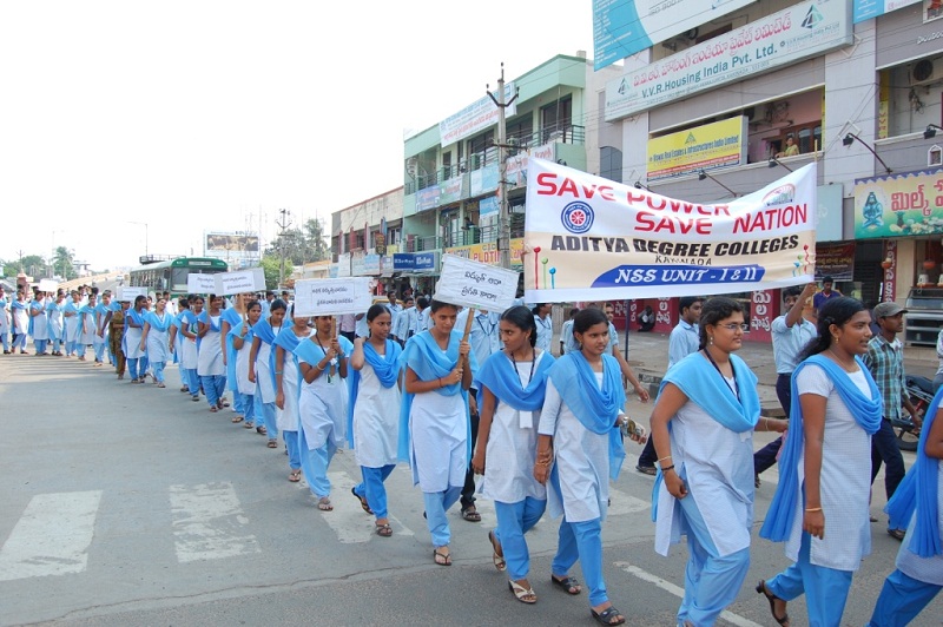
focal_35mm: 27
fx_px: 707
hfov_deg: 67.4
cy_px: 314
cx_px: 472
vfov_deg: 47.9
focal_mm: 18
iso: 200
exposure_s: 1/200
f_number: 7.1
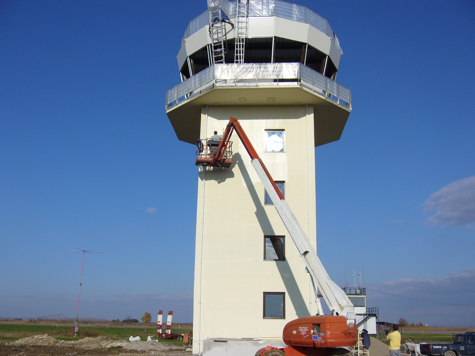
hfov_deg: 52.6
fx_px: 480
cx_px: 238
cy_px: 178
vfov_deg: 40.7
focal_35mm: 35
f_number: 5.6
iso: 80
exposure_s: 1/640
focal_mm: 5.8
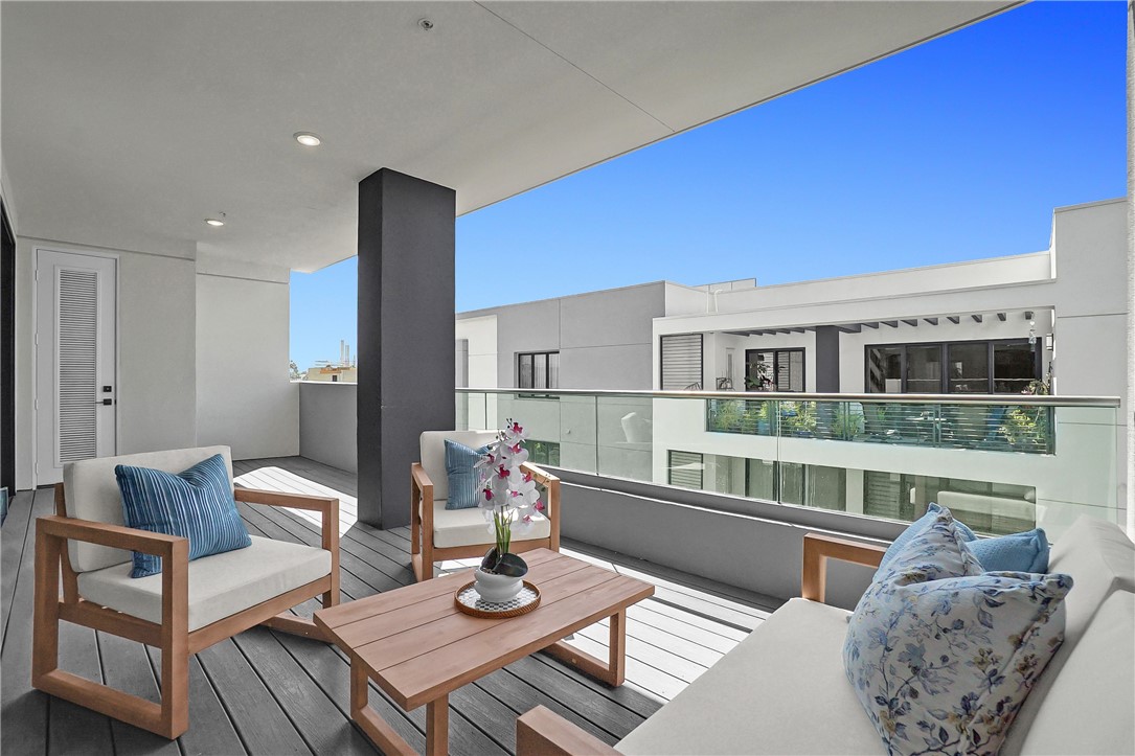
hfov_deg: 100.4
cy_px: 378
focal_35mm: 15
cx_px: 568
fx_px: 473
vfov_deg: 77.3
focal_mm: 10
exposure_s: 1/1600
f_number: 8
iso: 800
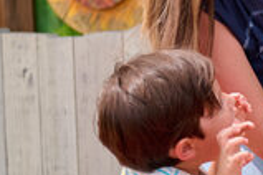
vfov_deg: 5.7
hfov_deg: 7.7
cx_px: 711
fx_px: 1768
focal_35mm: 242
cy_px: 92
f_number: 2.8
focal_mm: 32
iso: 200
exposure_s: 1/3200
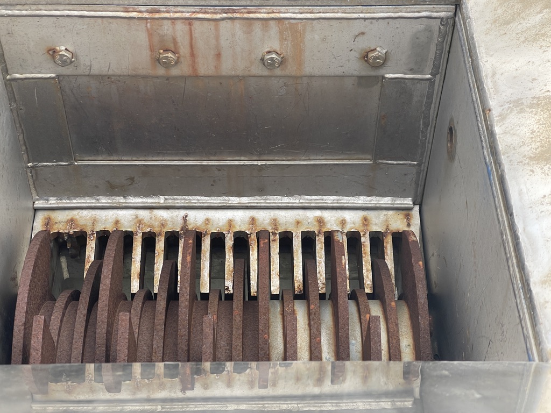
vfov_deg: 22.9
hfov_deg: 30.3
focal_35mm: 64
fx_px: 1019
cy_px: 206
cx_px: 276
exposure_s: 1/159
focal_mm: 7.5
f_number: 2.2
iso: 20
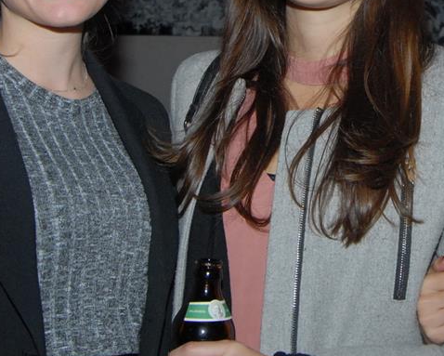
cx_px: 331
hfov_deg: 23.3
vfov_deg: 18.8
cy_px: 81
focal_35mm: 81
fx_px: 1065
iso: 400
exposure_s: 1/6
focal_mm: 24
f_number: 5.6
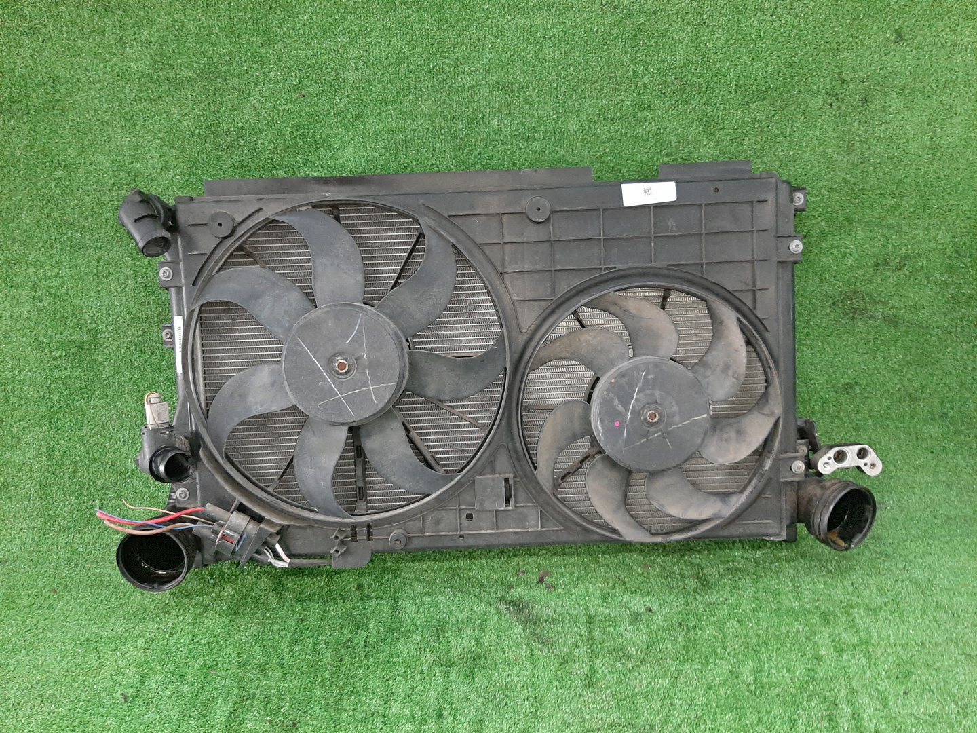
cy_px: 366
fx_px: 734
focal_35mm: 26
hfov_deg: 67.3
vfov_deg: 53.1
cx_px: 488
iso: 250
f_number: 1.7
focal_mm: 3.93
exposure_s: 1/25
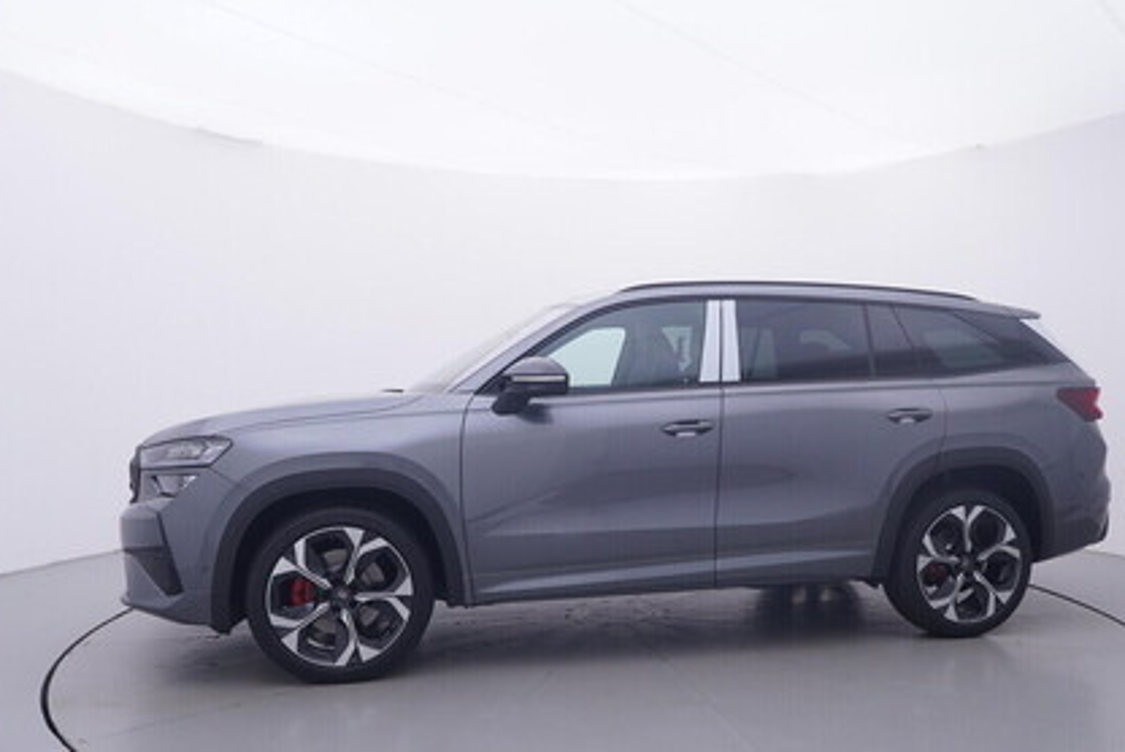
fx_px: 927
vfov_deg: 44.0
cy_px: 431
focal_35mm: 30
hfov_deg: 62.4
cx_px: 615
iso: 200
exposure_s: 1/80
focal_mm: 15
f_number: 5
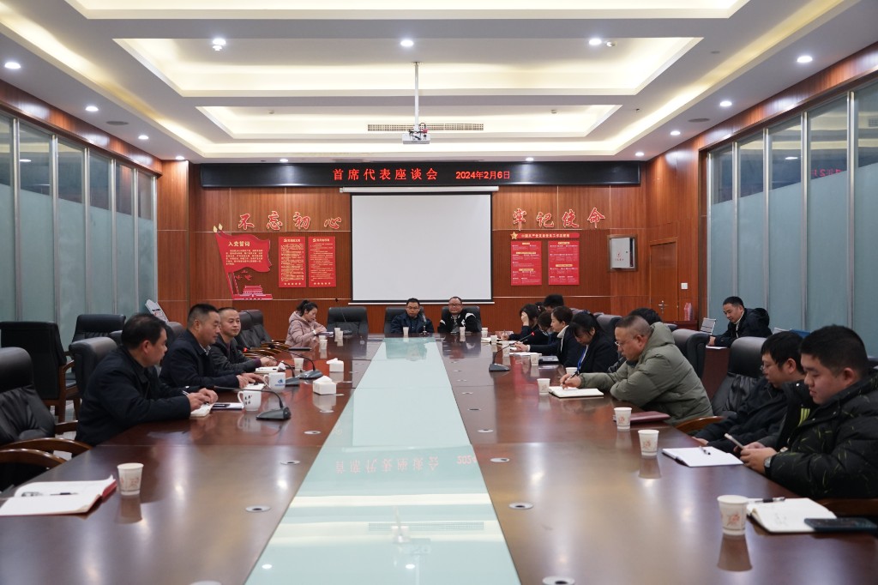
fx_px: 853
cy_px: 292
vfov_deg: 37.8
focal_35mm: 35
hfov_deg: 54.4
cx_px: 439
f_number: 4.5
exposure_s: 1/50
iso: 2000
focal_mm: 35
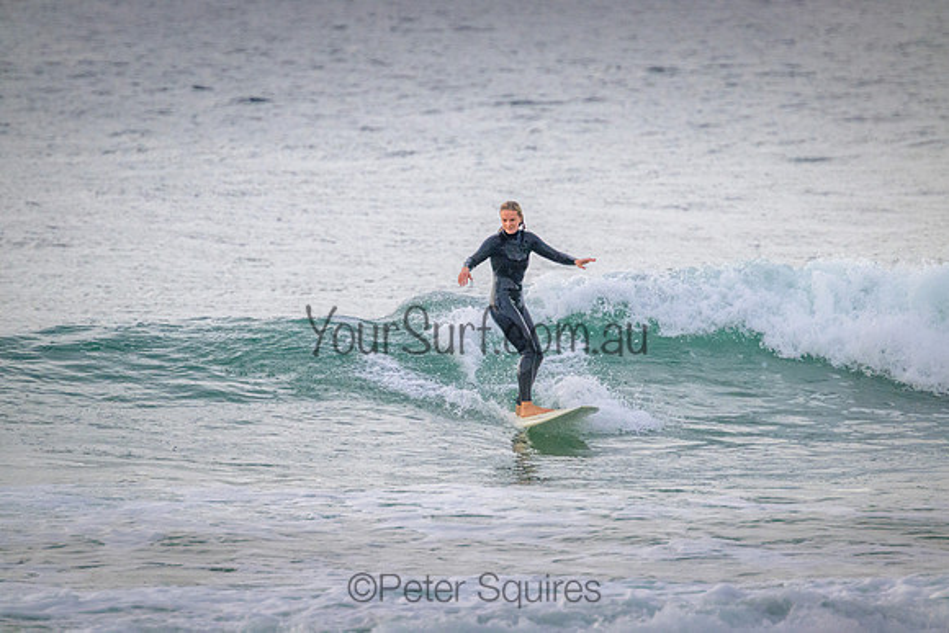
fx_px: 21093
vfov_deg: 1.7
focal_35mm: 800
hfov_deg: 2.6
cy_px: 316
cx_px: 474
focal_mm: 800
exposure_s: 1/2000
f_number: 11
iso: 2800
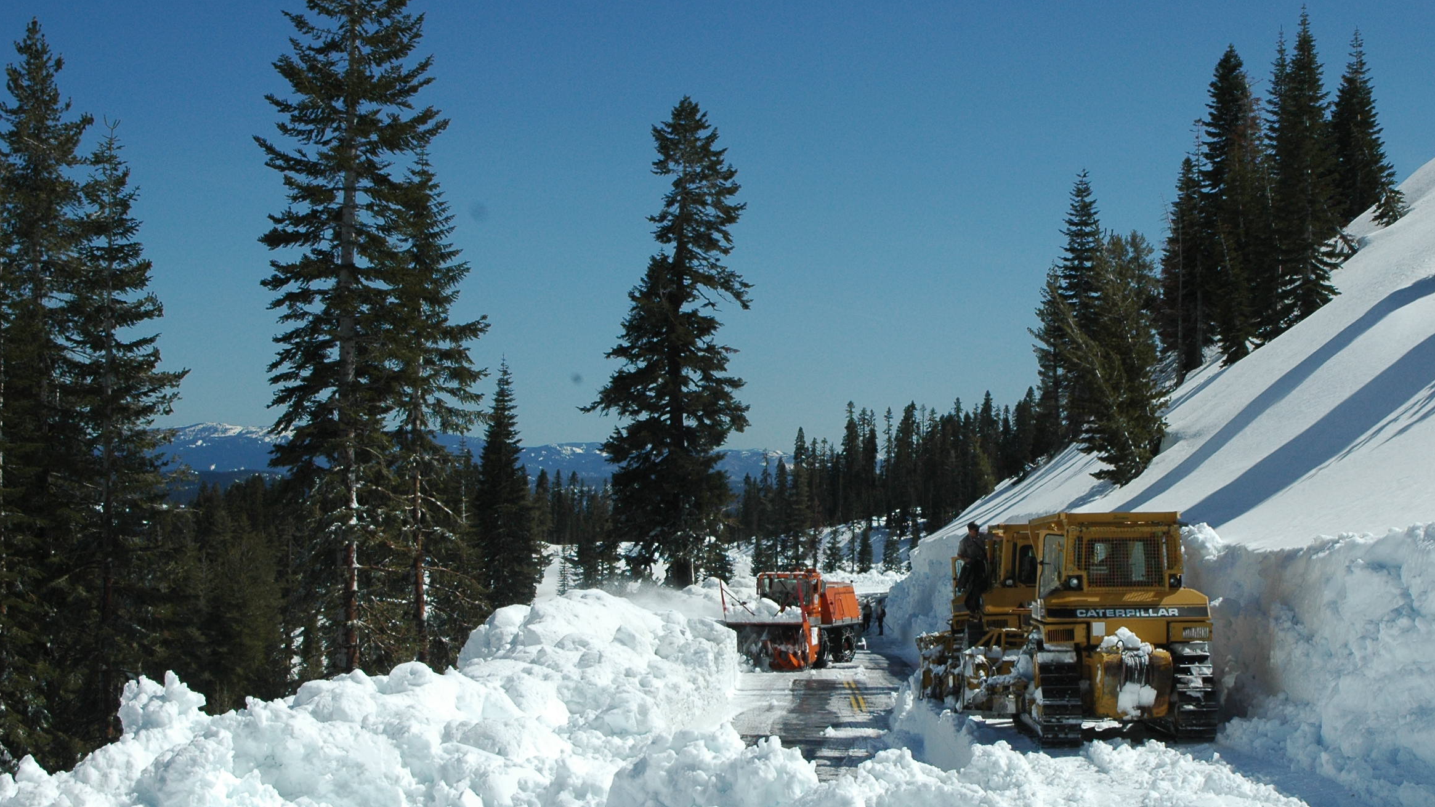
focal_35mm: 51
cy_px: 485
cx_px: 833
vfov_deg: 23.6
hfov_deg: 40.7
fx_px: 1928
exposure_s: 1/1250
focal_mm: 25
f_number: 8
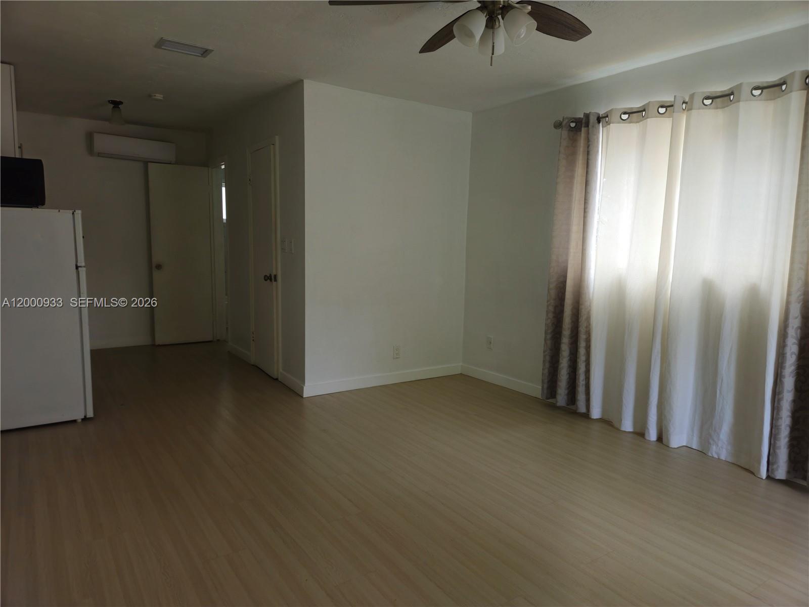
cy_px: 304
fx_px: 538
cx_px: 404
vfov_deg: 58.9
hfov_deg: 73.9
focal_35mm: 23
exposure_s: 1/120
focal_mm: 5.4
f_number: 1.8
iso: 40
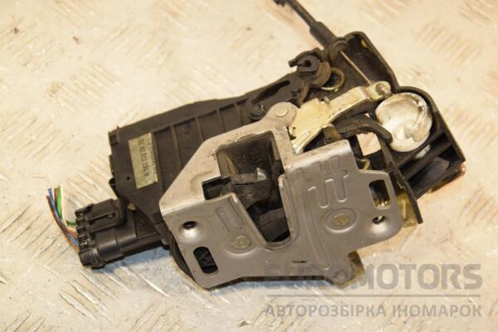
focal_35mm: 93
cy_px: 166
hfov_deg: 21.9
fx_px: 1286
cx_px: 249
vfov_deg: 14.7
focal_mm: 62
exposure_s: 1/200
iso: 800
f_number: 6.3
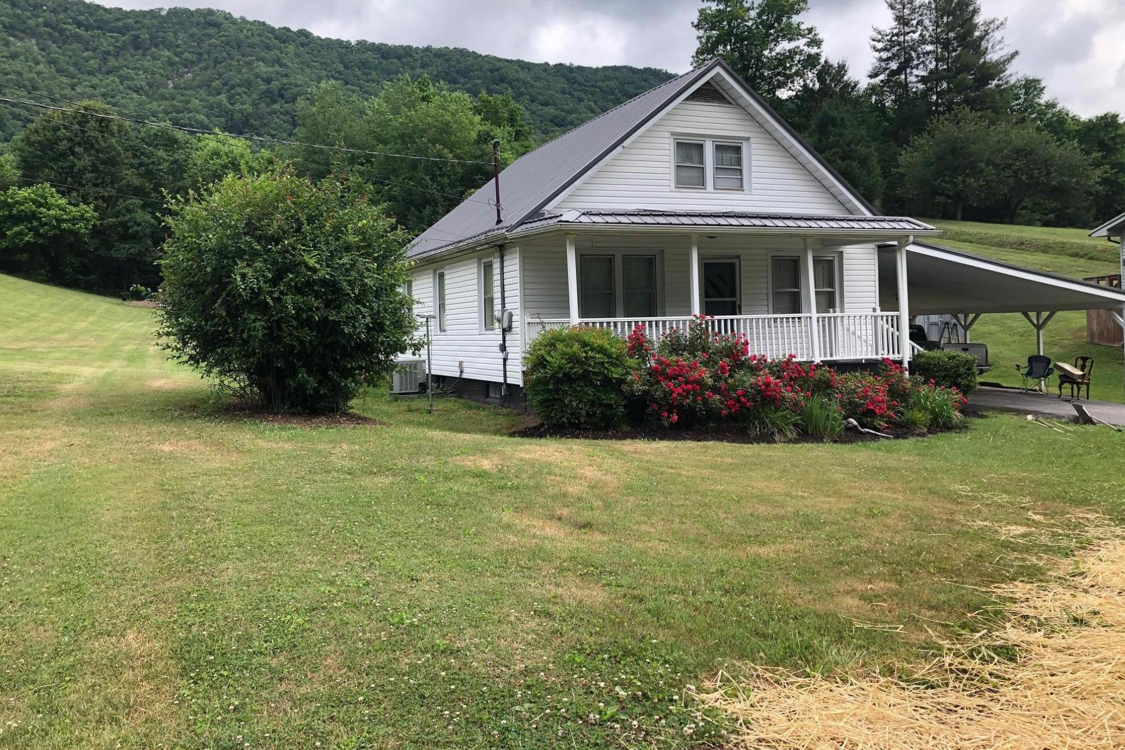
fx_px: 937
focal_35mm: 30
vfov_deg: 43.5
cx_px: 576
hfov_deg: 61.9
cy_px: 323
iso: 20
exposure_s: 1/979
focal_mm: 3.99
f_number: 1.8
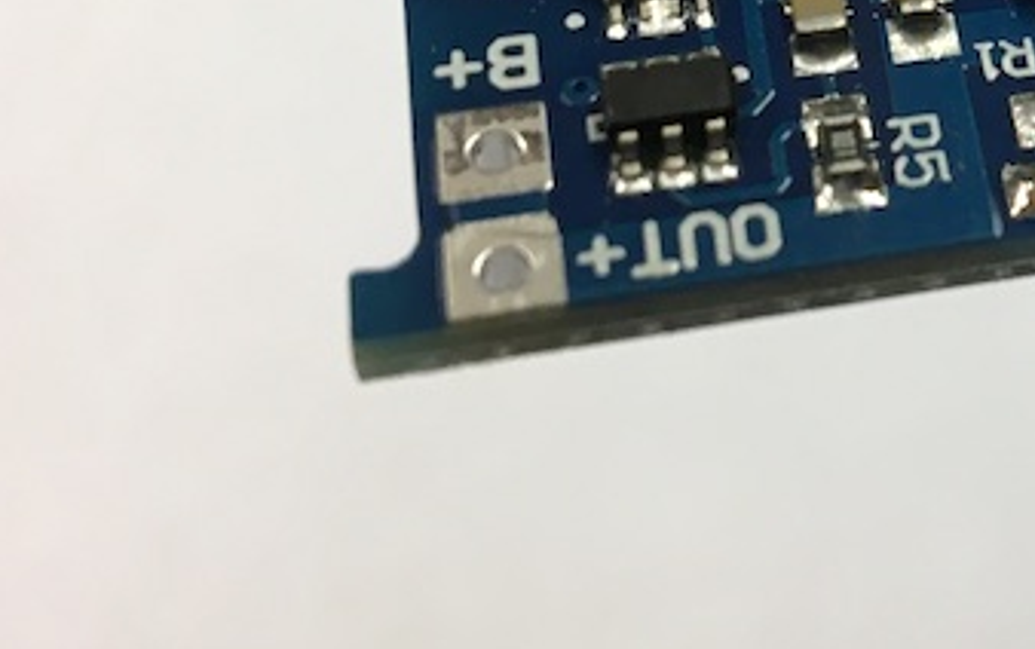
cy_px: -168
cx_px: 1206
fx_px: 2626
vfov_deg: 13.6
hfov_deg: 20.9
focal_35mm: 93
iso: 40
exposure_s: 1/33
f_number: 2.2
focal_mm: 4.15
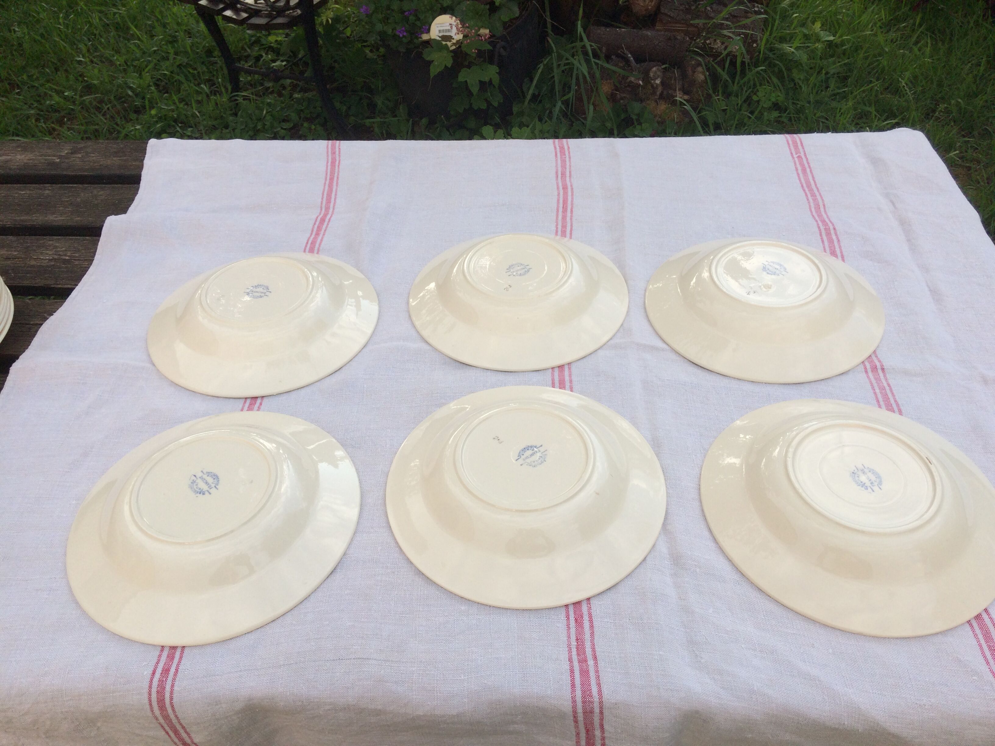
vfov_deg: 48.2
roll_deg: +2.6
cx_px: 498
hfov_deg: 61.7
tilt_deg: -42.7
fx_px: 834
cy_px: 373
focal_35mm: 29
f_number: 2.2
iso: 32
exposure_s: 1/672
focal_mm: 4.15
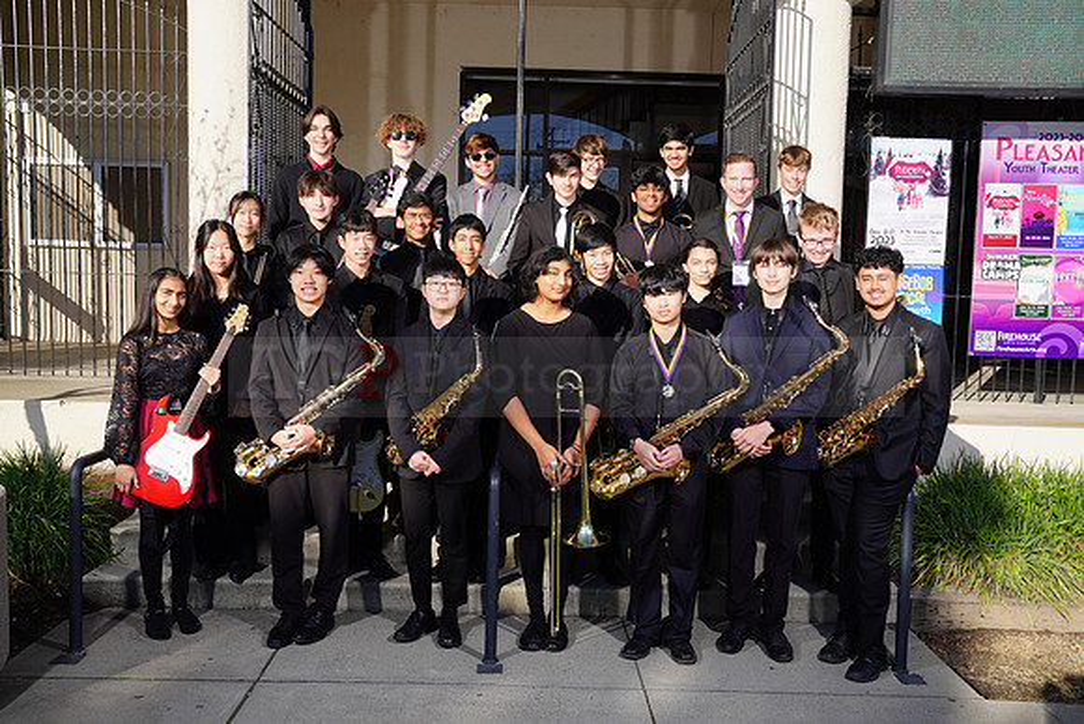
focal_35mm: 33
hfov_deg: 57.2
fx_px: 994
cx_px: 542
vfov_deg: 40.0
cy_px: 362
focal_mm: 33
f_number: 8
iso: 100
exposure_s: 1/250
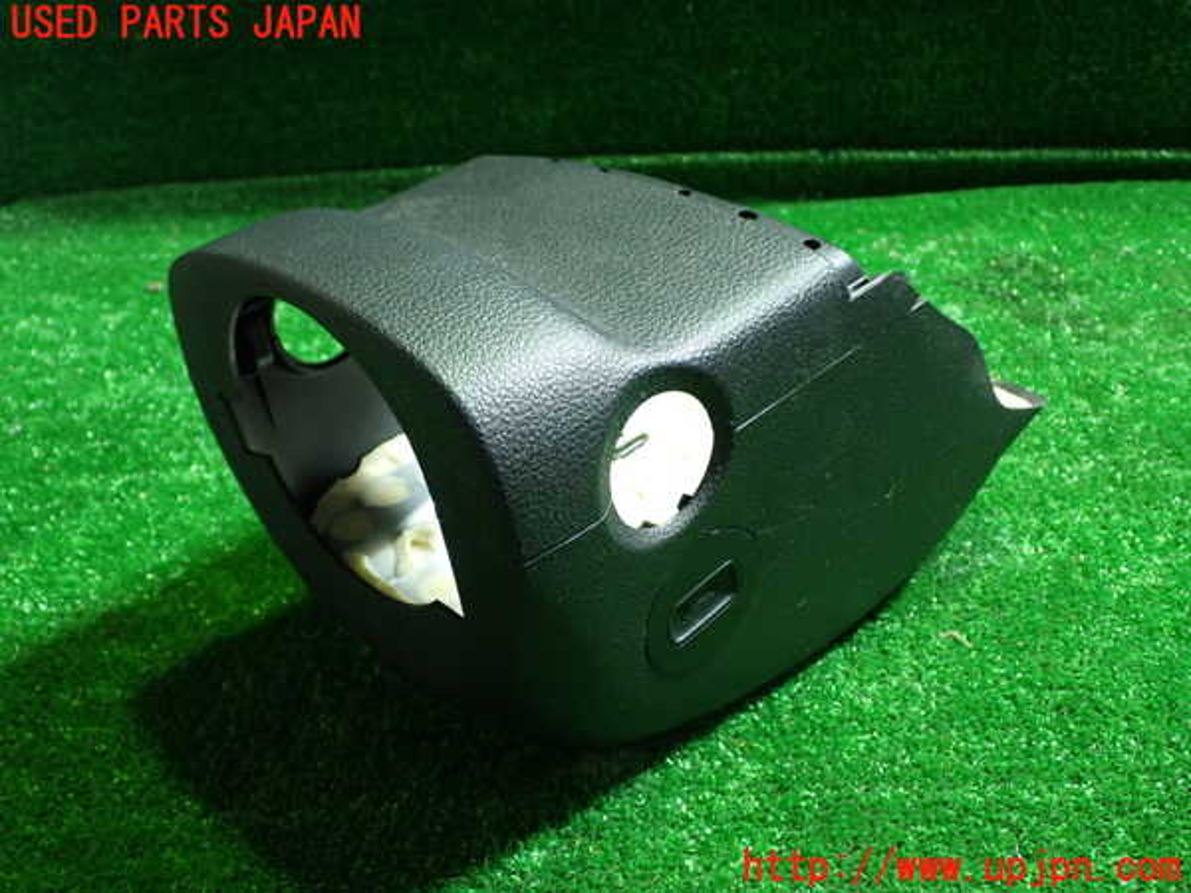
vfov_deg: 35.1
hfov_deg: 45.8
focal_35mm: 41
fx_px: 1411
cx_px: 596
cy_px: 446
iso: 640
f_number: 2.8
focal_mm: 7.31
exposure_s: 1/40
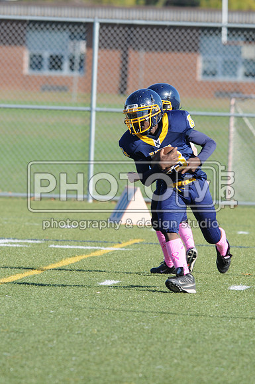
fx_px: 4795
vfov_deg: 4.6
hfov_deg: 3.0
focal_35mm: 450
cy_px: 192
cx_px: 128
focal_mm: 300
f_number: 6.3
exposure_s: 1/500
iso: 200
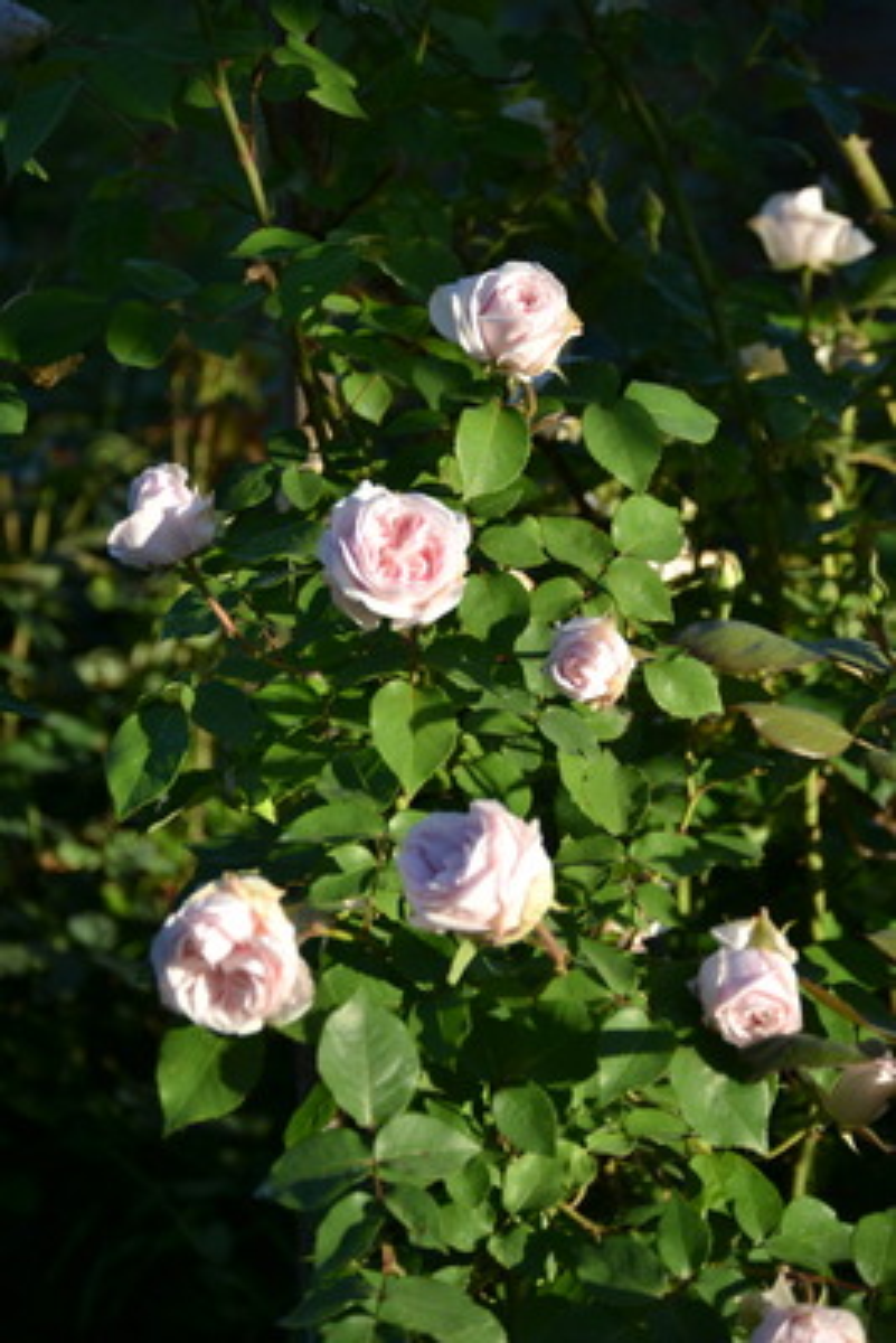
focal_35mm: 128
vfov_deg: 16.1
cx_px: 448
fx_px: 4756
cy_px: 672
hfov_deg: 10.8
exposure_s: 1/500
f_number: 5.6
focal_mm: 85
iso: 200
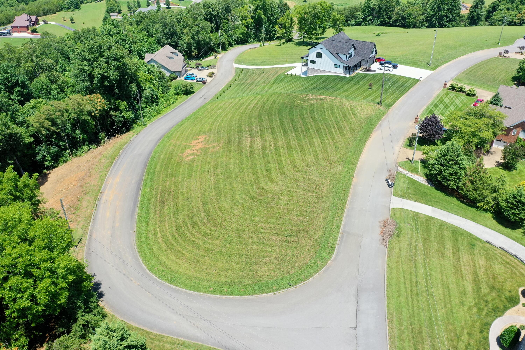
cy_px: 175
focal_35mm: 28
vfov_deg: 46.4
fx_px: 408
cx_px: 262
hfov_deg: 65.5
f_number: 4
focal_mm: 10.26
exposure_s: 1/120
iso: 100
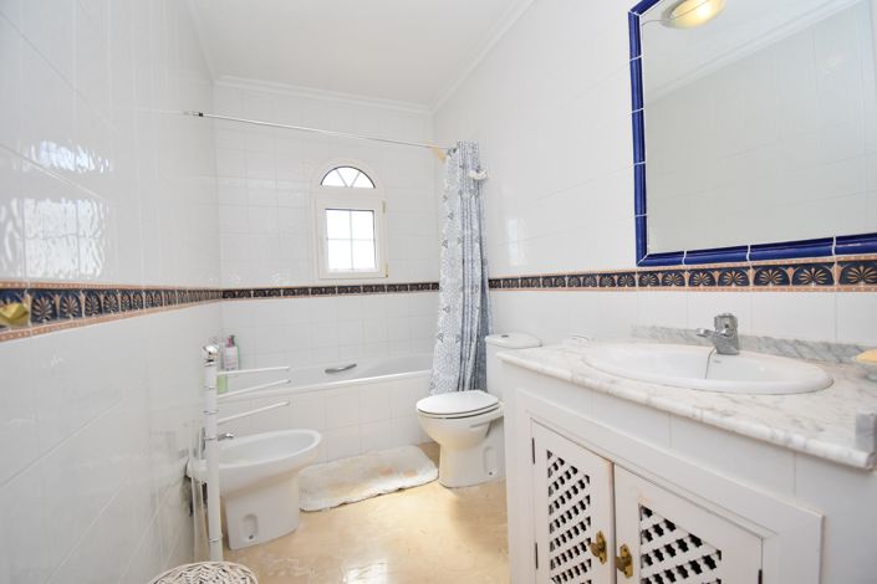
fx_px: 365
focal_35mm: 15
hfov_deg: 100.4
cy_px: 292
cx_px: 438
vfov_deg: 77.3
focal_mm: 10
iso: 400
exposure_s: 1/250
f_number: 5
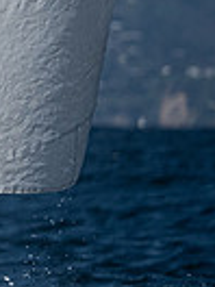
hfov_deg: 1.4
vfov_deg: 1.8
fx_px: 9035
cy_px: -70
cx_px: -501
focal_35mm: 1091
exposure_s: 1/8000
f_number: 5
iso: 400
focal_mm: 200
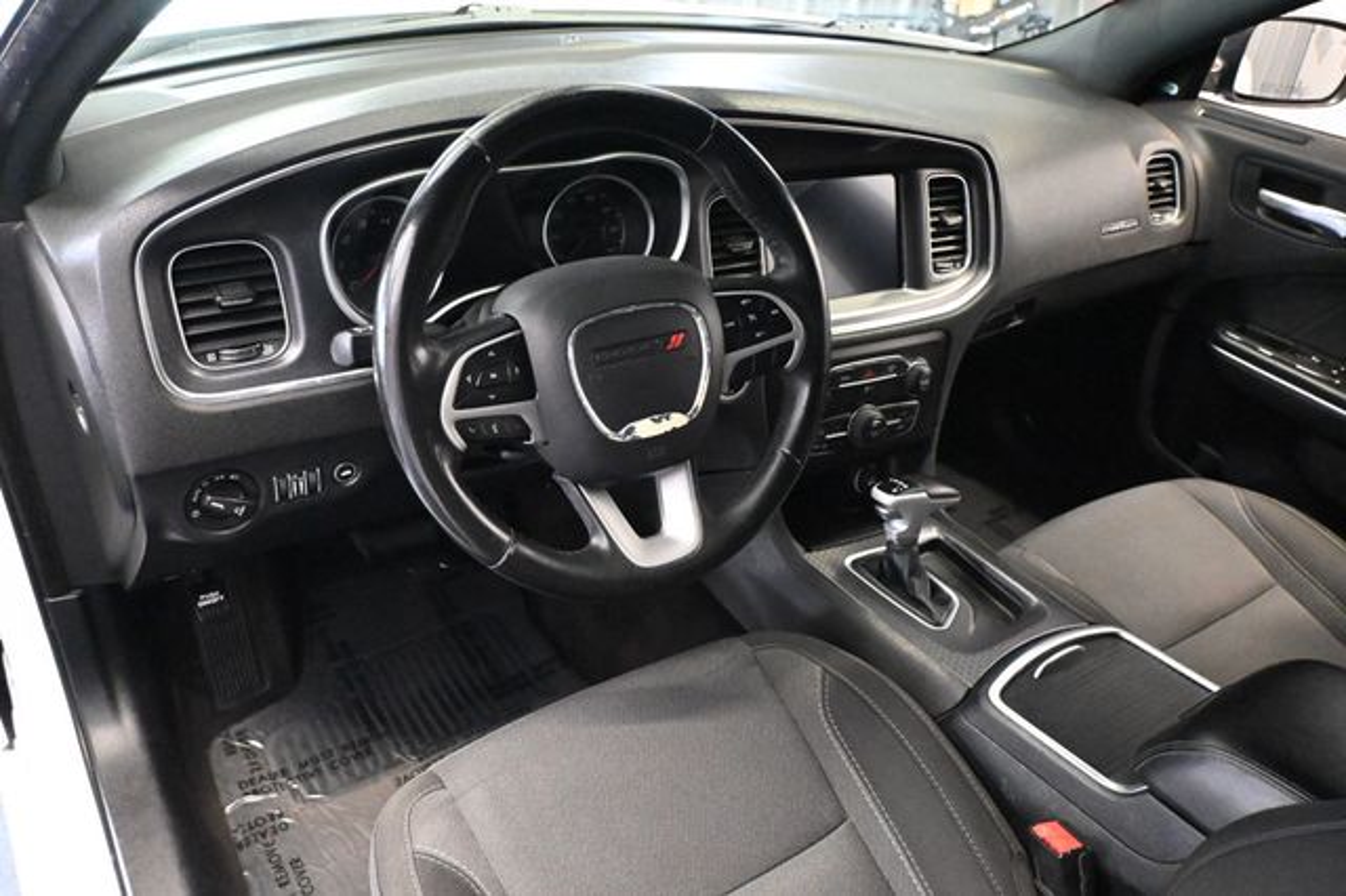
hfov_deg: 66.0
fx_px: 1037
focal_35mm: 28
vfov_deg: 46.7
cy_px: 448
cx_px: 673
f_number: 3.8
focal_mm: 18.5
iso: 12800
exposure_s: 1/60
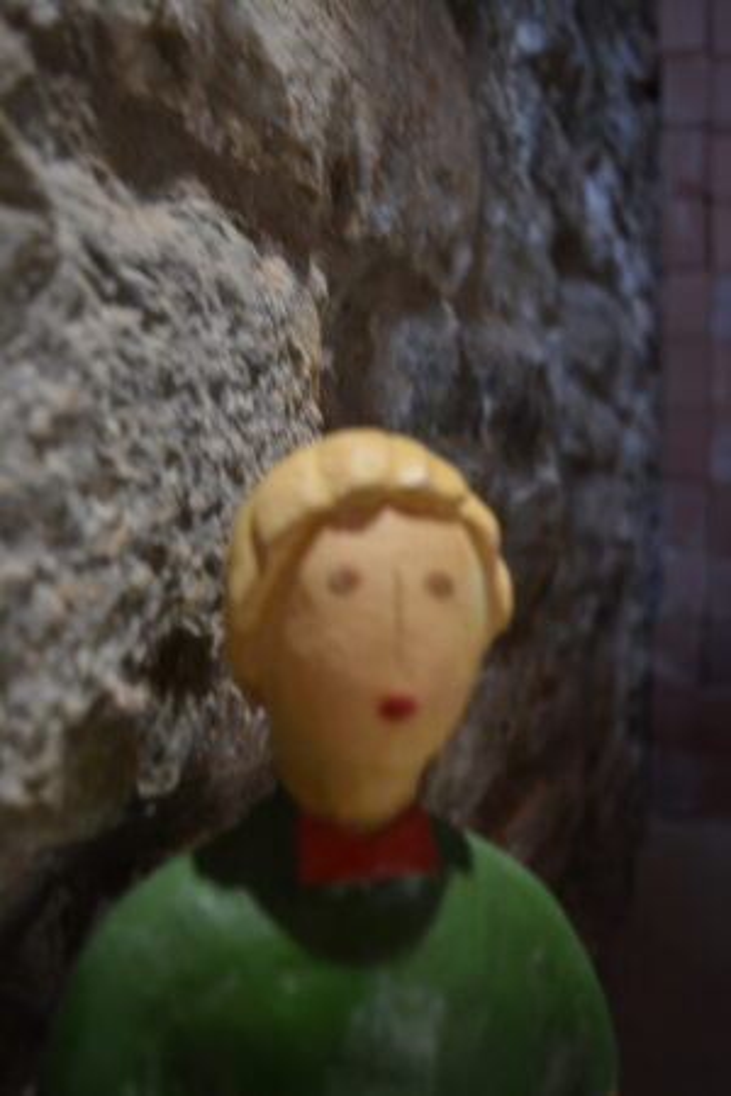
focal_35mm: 40
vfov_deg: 47.9
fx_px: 1233
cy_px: 548
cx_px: 366
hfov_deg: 33.0
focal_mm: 27
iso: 1400
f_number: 4
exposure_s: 1/30
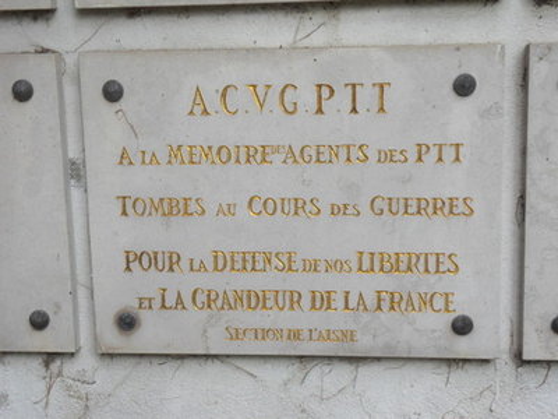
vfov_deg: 21.6
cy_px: 210
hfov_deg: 28.6
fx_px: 1096
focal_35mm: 68
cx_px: 279
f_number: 5.1
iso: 100
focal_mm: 12.2
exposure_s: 1/90
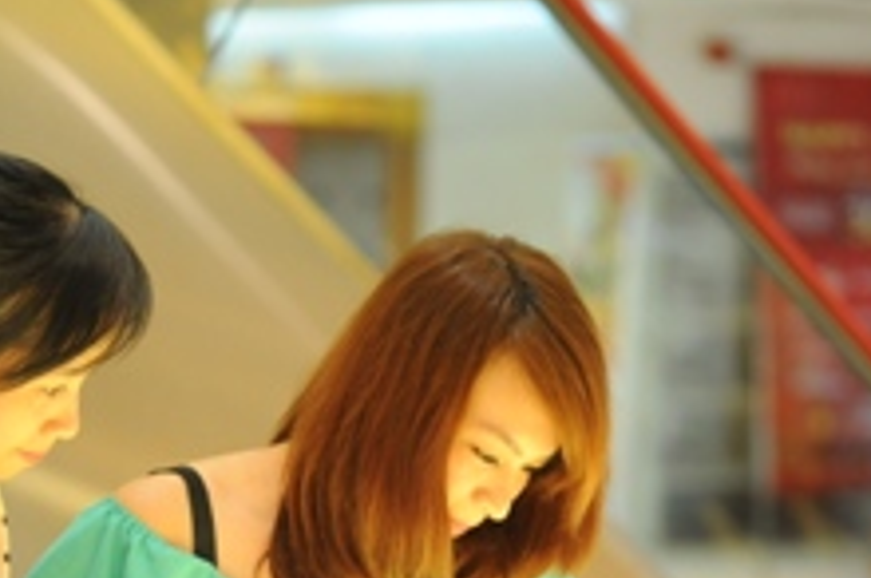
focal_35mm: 214
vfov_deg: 6.4
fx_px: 5170
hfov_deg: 9.6
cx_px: 487
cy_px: 495
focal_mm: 105
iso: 2000
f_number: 3.2
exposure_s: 1/100
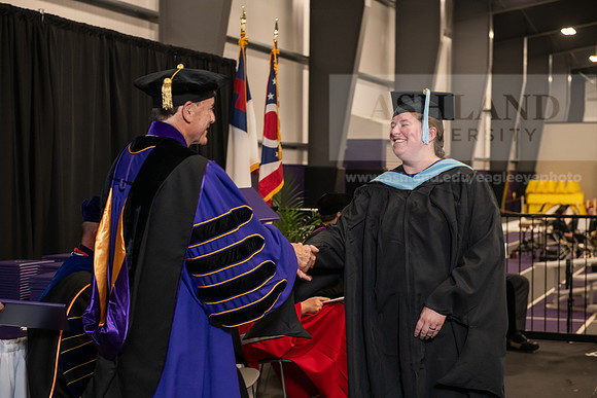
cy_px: 199
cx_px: 298
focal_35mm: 66
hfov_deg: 30.5
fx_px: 1095
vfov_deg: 20.6
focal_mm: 66
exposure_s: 1/125
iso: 2000
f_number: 5
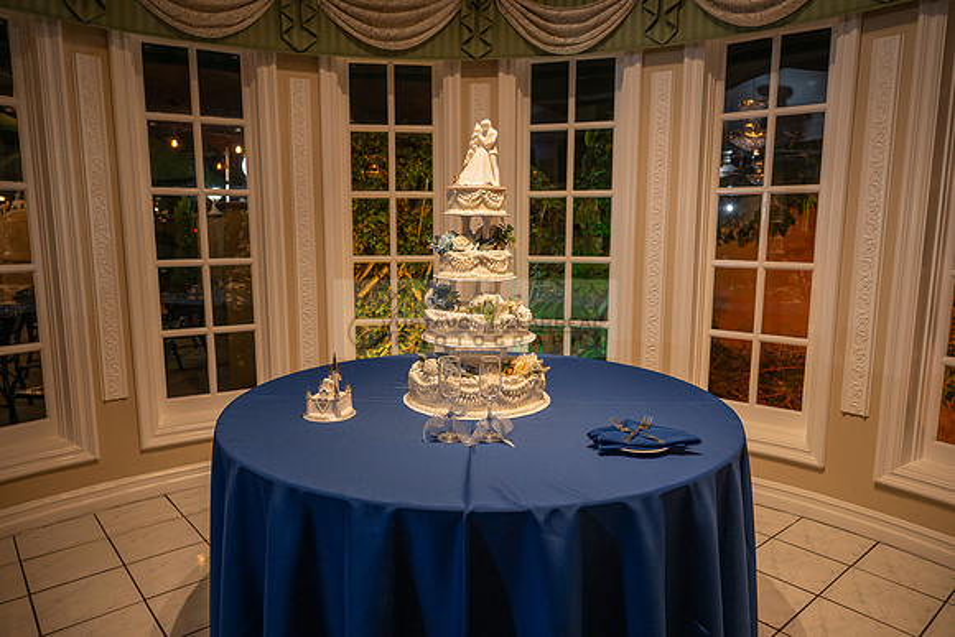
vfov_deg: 53.2
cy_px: 318
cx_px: 478
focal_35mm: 24
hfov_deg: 73.7
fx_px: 637
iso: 640
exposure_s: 1/160
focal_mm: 24
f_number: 3.2
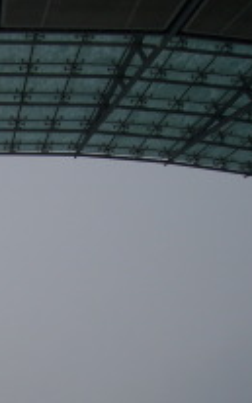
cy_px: 332
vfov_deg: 22.7
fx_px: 988
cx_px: -139
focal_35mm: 90
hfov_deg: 13.6
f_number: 5.6
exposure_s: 1/168
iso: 64
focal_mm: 5.7
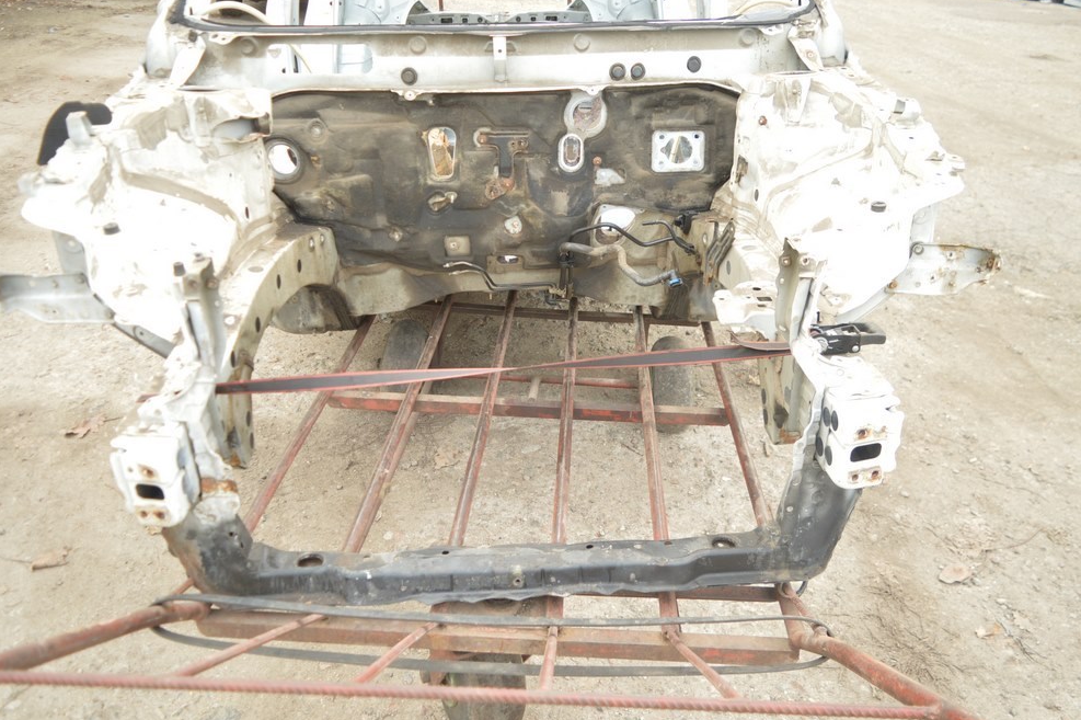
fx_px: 840
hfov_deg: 65.5
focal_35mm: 28
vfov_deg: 46.4
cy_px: 361
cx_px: 521
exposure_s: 1/125
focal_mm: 18
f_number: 3.5
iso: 400
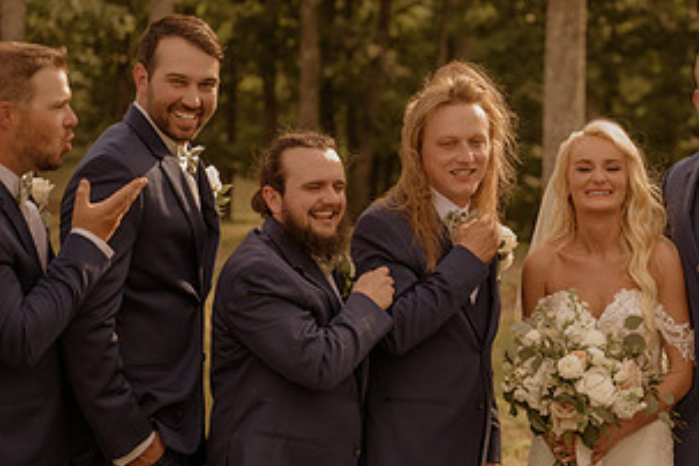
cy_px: 225
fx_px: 2543
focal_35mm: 131
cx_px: 593
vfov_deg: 10.5
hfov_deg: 15.5
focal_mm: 66
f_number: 2.8
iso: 500
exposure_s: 1/1250
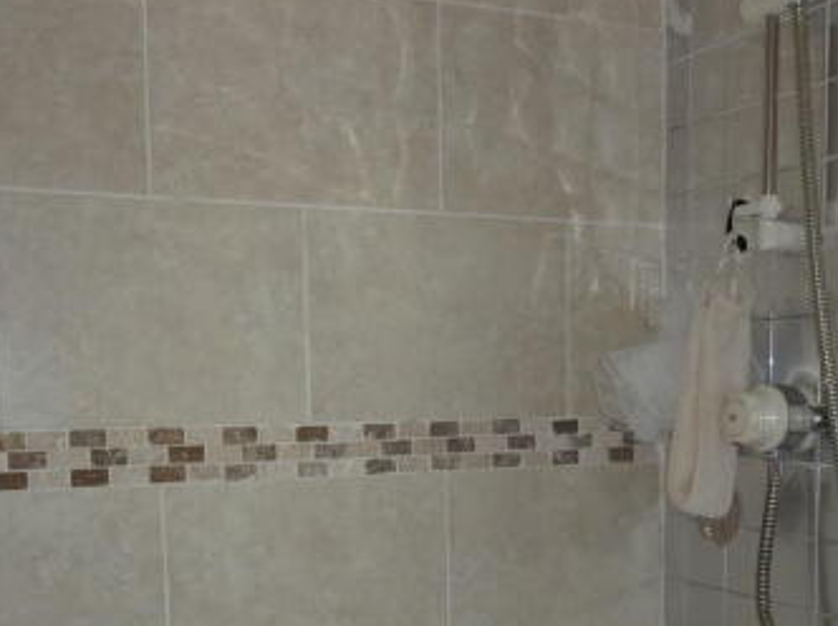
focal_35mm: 51
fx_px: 1233
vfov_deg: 27.8
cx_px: 506
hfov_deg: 37.4
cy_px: 519
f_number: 3.5
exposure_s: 1/30
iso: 100
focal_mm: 5.2
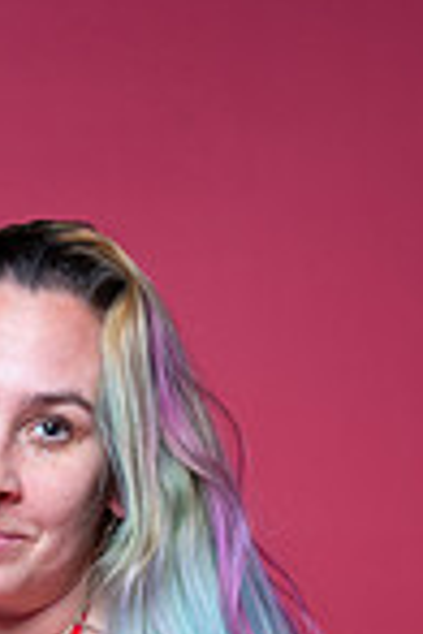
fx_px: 1886
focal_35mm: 107
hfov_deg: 12.8
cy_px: 910
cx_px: 117
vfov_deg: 17.4
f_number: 8
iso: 100
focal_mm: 35
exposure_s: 1/160
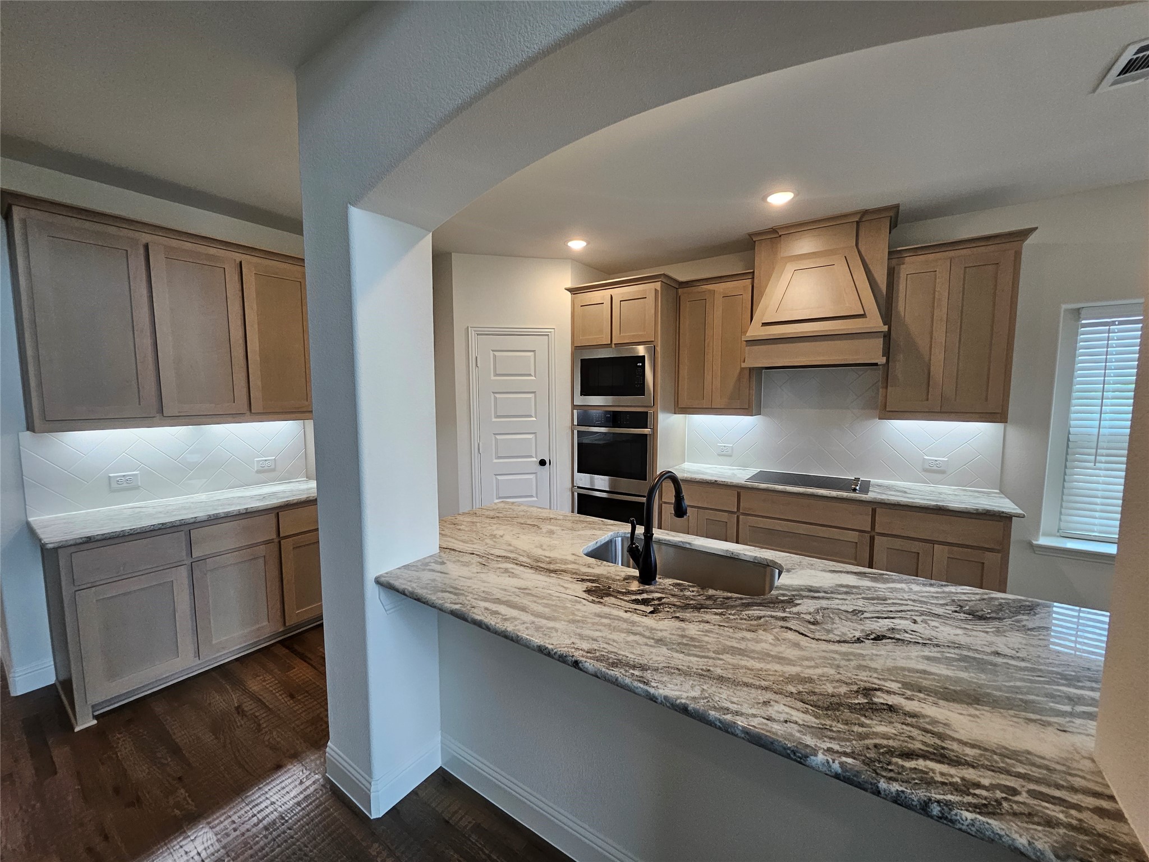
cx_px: 574
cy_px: 431
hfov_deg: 106.2
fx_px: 432
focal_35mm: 13
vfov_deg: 89.9
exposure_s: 1/60
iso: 80
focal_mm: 1.74
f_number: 2.2
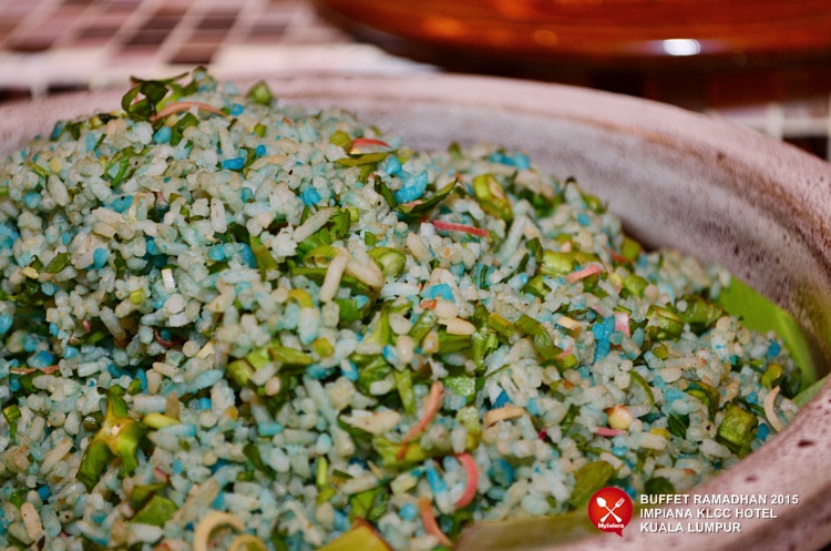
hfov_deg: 26.0
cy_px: 276
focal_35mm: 78
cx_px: 416
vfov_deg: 17.4
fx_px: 1797
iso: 400
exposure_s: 1/40
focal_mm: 52
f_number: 5.6
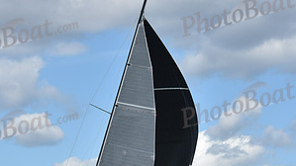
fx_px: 1561
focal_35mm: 199
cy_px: 168
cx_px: 130
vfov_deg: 6.1
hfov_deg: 10.8
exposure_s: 1/1000
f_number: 9
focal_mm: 98
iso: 320
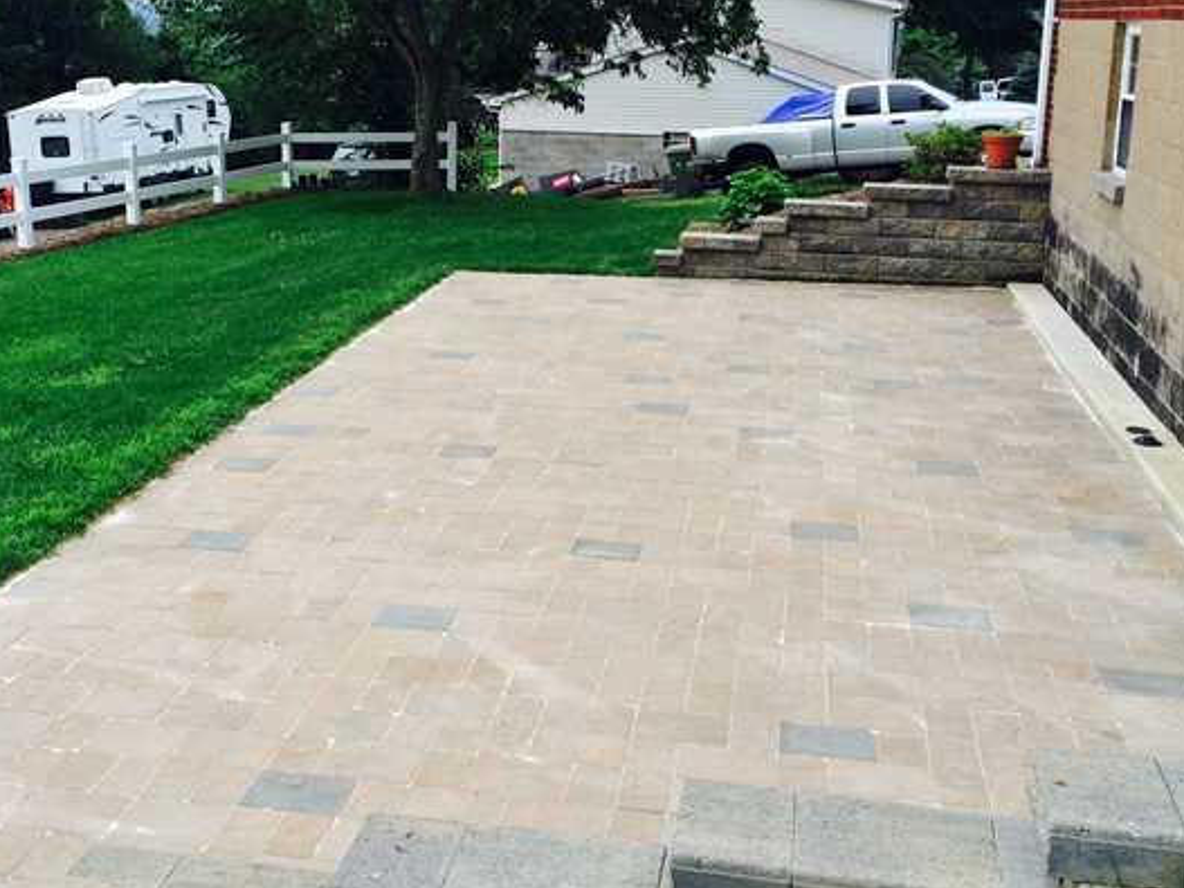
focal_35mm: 44
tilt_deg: -14.1
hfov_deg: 42.8
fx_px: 1505
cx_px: 479
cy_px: 344
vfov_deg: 32.7
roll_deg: -0.9
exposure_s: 1/519
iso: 32
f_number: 2.2
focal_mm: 4.15
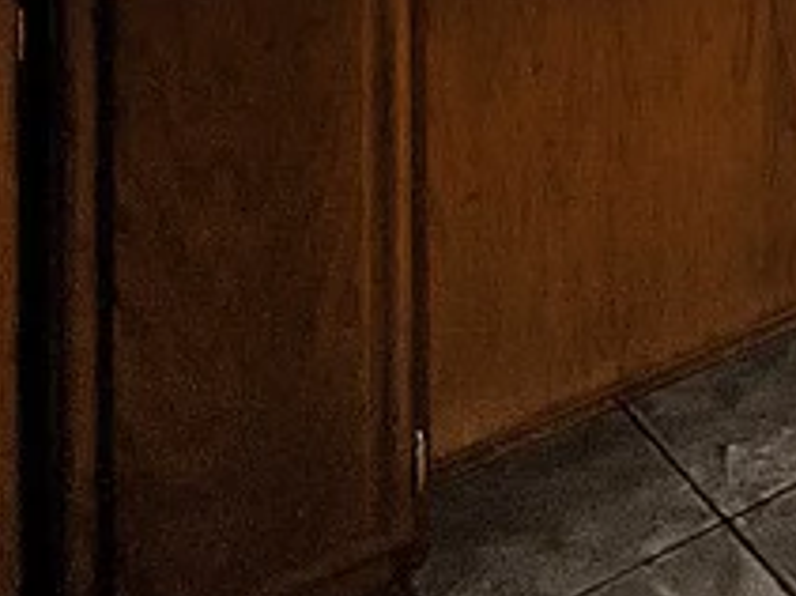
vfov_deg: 17.4
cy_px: -566
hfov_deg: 23.6
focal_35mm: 63
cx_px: 1234
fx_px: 1448
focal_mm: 1.57
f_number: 1.8
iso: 160
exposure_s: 1/99
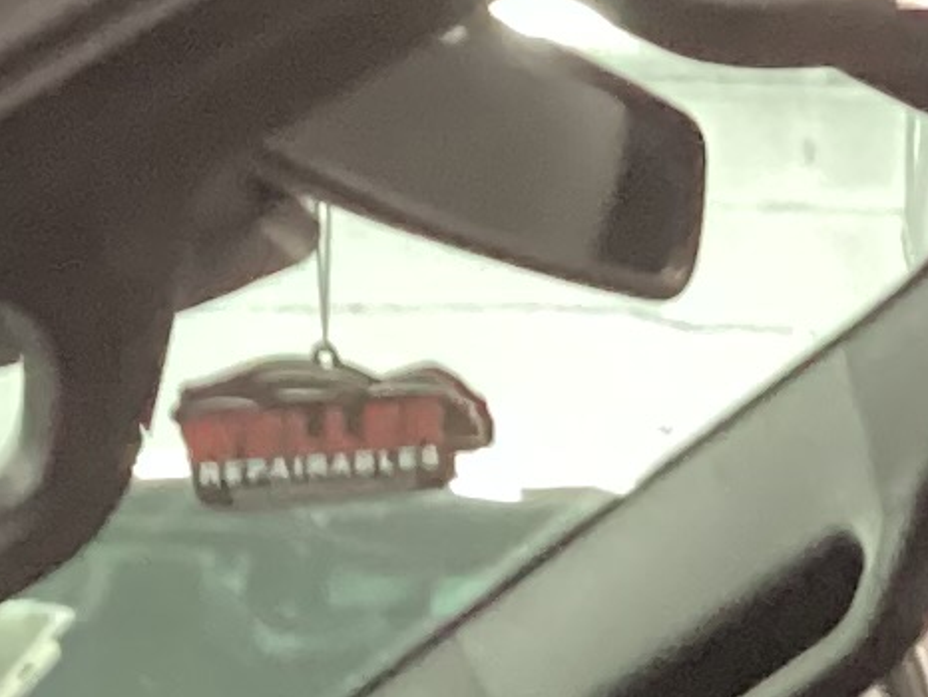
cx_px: 1490
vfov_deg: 6.5
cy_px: 1800
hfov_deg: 8.8
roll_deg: -1.3
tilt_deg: -17.2
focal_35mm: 217
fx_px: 5820
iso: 500
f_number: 2.4
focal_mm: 3.3
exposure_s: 1/25
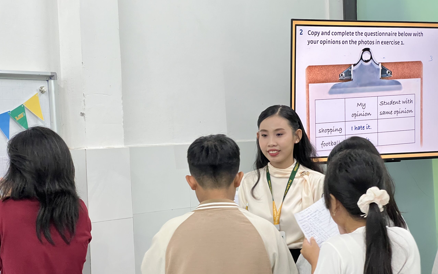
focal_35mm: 82
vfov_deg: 15.9
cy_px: 157
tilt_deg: +0.0
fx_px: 979
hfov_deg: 25.2
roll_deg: +2.7
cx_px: 220
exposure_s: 1/50
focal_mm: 9
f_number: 2.8
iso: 250
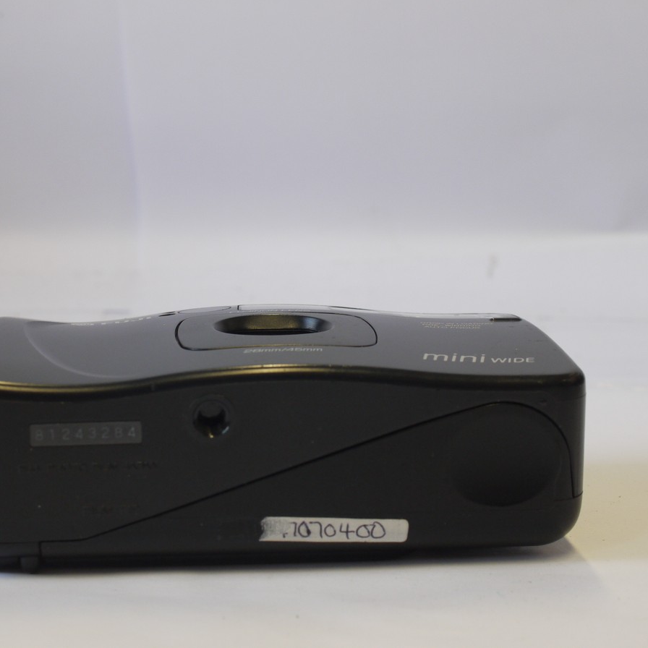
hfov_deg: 24.3
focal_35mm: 71
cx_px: 260
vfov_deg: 24.3
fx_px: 1504
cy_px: 323
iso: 400
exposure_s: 1/50
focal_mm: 30
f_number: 7.1
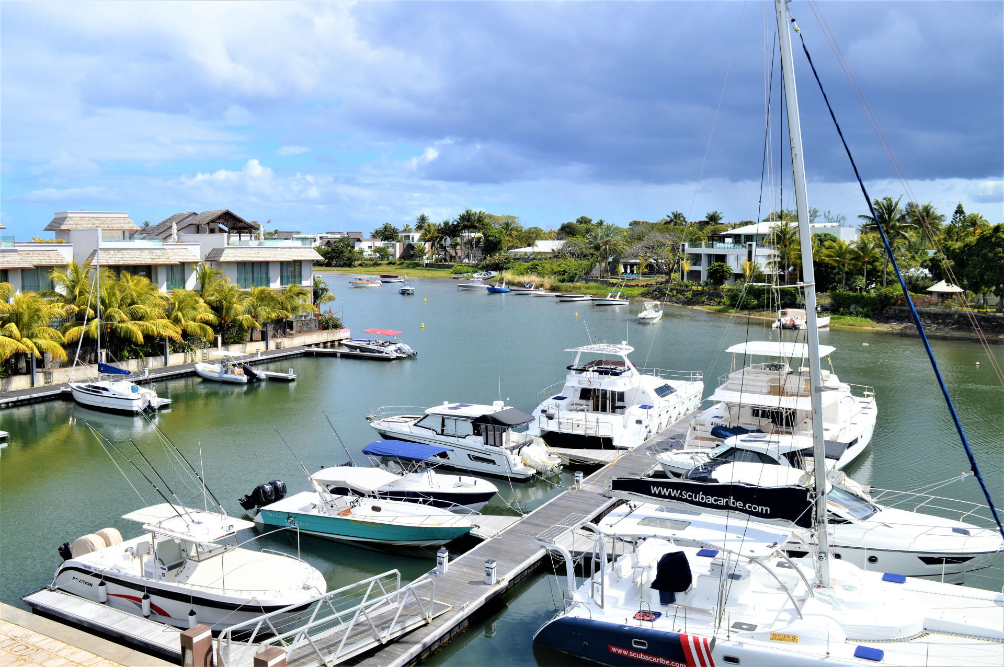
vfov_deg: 43.5
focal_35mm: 30
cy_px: 334
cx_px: 502
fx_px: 836
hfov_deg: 62.0
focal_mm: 20
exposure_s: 1/320
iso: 100
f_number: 9
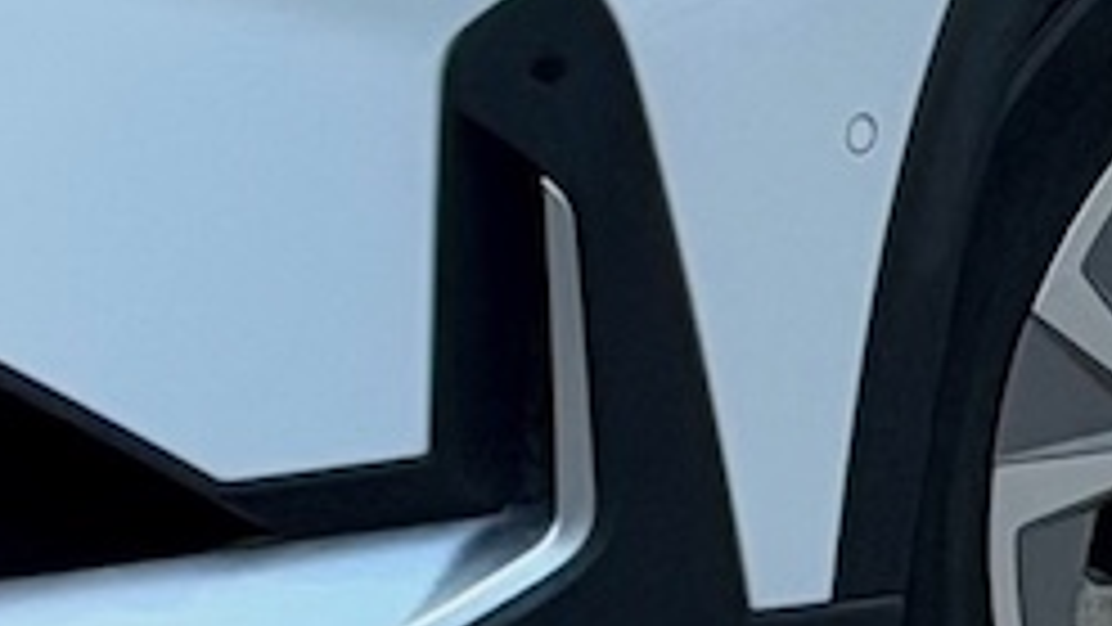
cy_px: -714
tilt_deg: -2.5
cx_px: 1283
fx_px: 9348
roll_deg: +0.0
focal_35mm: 317
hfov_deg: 6.8
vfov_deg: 3.8
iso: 100
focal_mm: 6.76
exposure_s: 1/113
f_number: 1.78
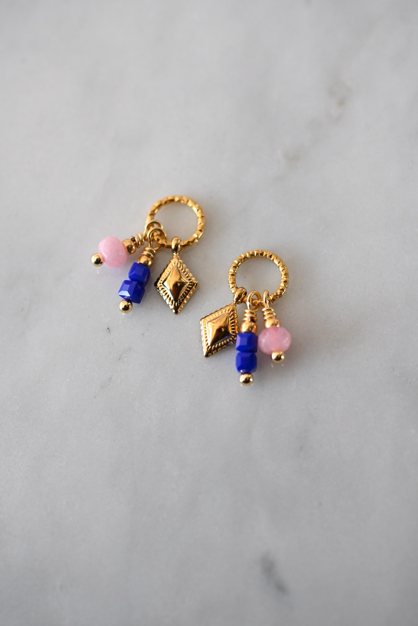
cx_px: 209
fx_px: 914
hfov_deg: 25.8
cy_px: 313
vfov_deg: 37.8
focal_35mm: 52
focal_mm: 35
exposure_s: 1/125
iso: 720
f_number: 4
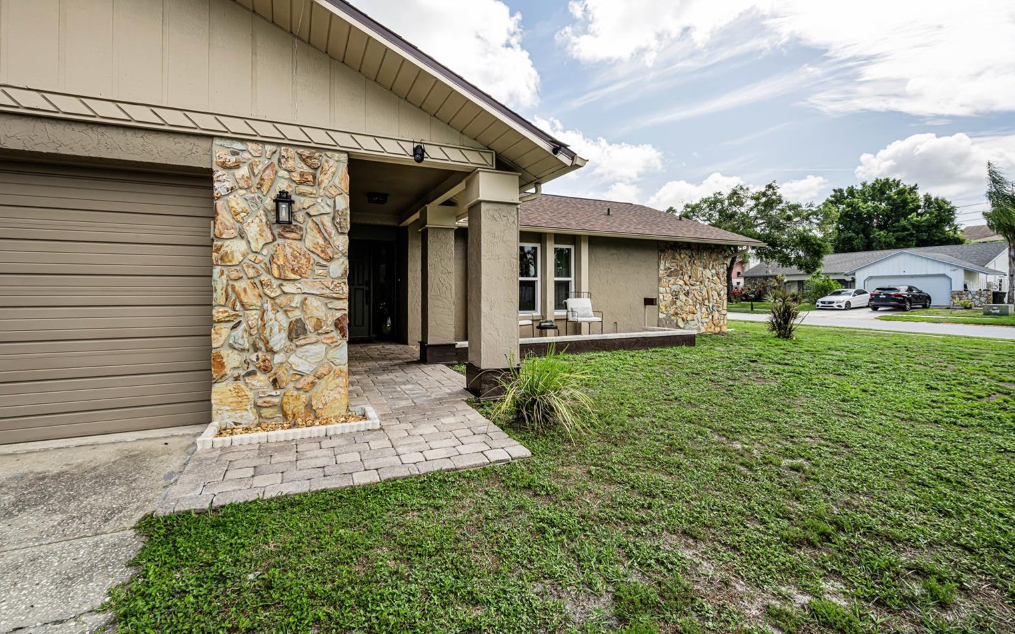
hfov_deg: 101.4
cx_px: 489
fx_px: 415
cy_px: 285
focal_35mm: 15
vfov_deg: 74.6
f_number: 14
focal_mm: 14
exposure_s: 1/200
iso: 100
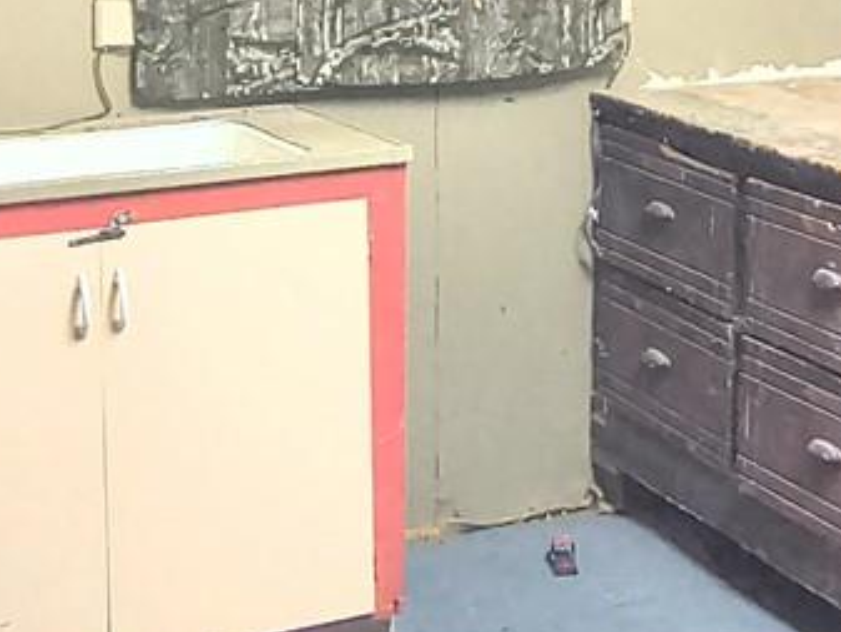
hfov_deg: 33.3
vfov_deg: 24.3
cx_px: 599
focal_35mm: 57
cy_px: -32
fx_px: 1385
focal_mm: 2.13
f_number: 2.2
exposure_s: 1/60
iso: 925
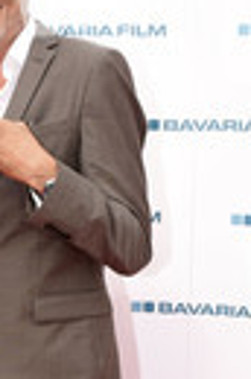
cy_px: 405
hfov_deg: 12.3
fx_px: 1120
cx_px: -105
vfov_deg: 18.6
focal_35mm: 107
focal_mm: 23
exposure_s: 1/160
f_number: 5.6
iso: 320
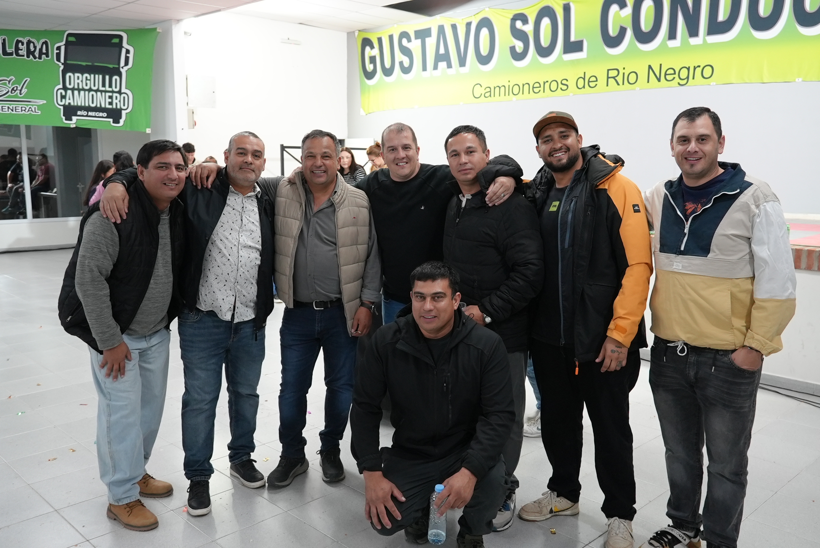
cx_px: 410
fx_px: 706
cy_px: 274
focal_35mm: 31
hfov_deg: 60.3
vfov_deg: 42.4
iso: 1600
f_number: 4
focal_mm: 21
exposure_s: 1/160
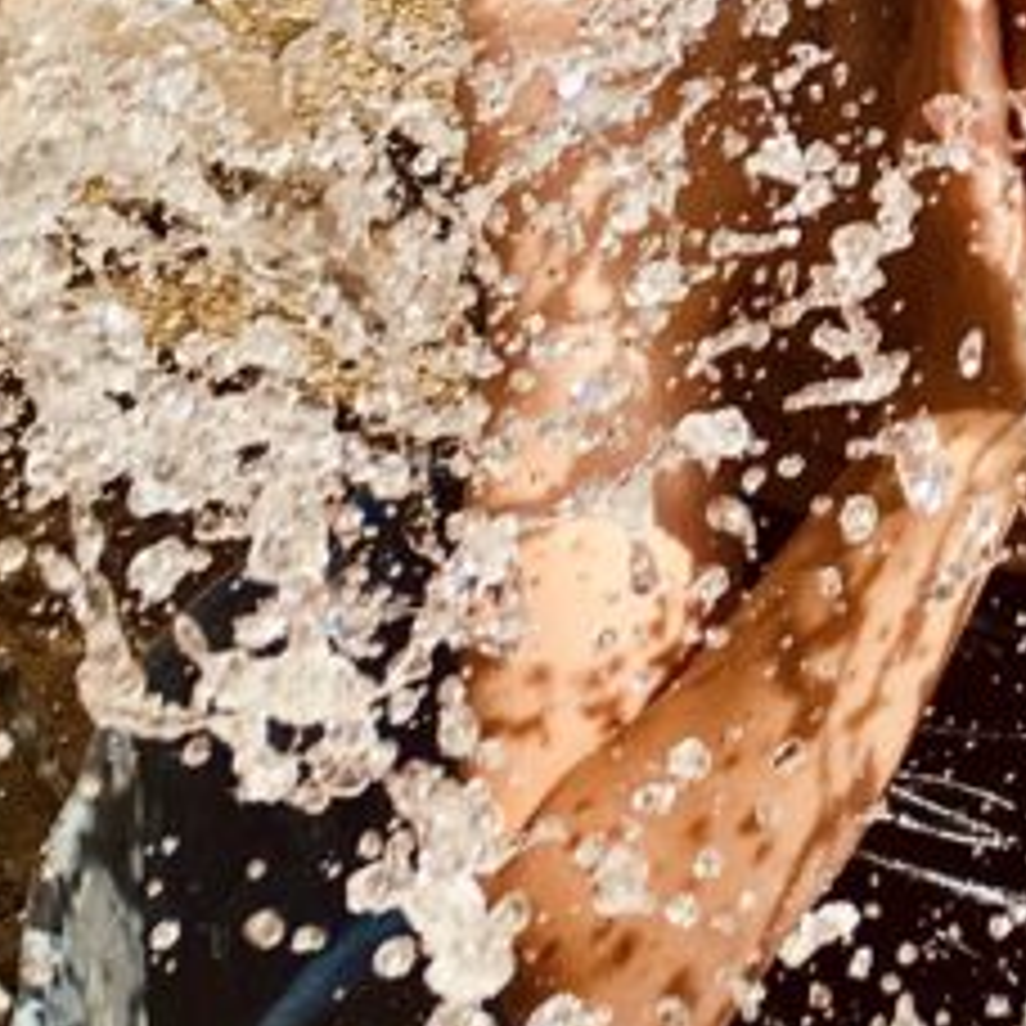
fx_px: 3856
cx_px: 936
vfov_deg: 14.4
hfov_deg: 15.0
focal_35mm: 115
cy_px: -374
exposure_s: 1/1789
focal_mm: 4.15
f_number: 2.2
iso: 25
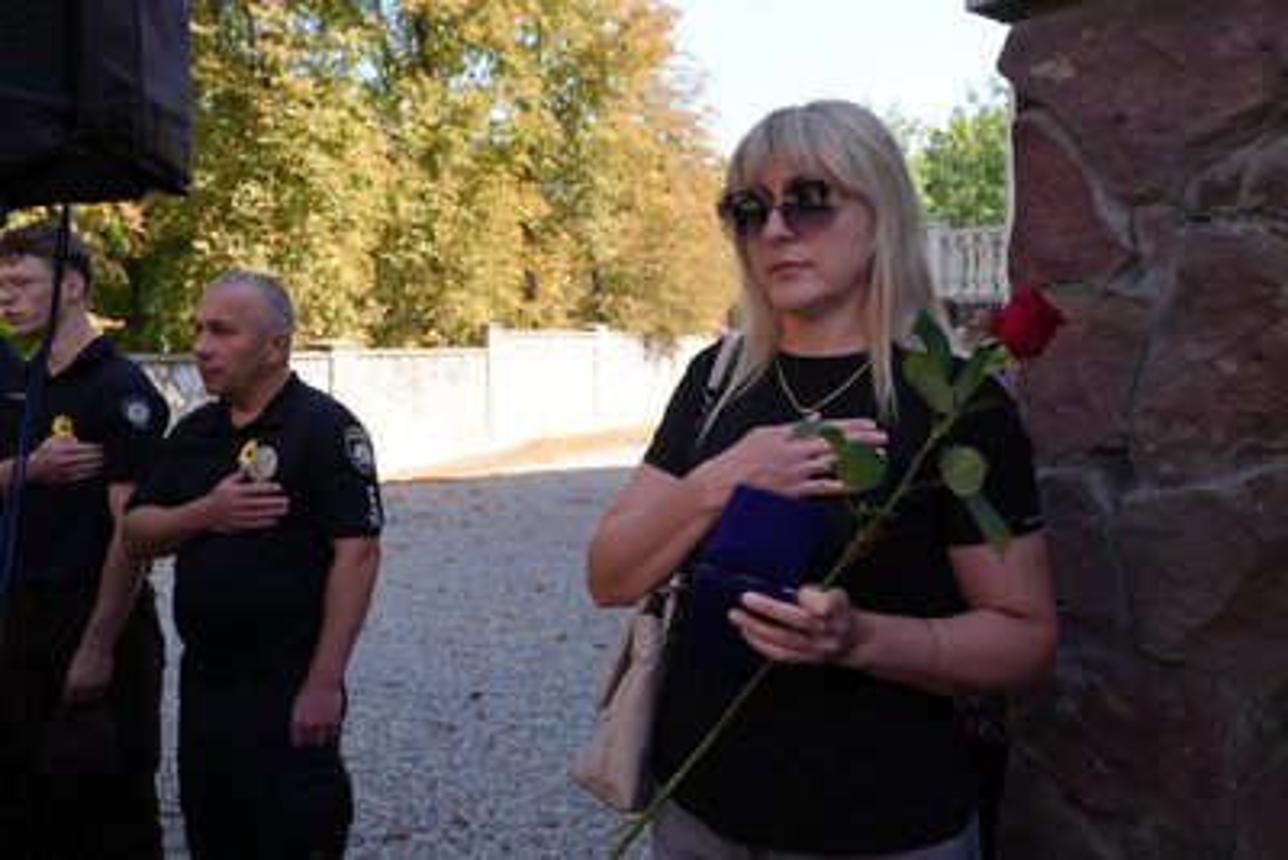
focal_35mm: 31
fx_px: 1109
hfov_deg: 60.3
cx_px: 644
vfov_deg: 42.4
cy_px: 430
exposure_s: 1/80
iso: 100
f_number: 6.3
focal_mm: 31
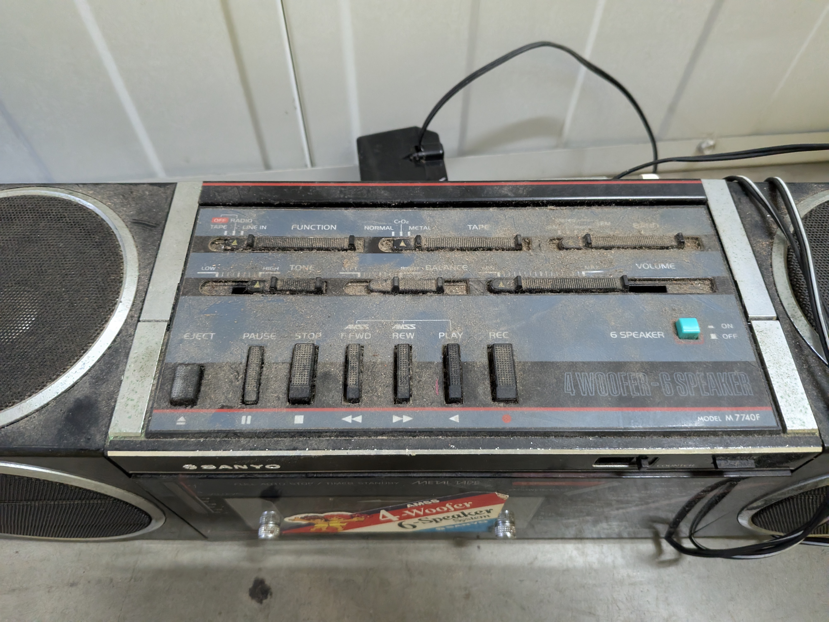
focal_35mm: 24
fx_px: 575
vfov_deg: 56.8
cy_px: 311
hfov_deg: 71.6
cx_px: 414
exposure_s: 1/177
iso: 2460
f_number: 1.7
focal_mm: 4.53
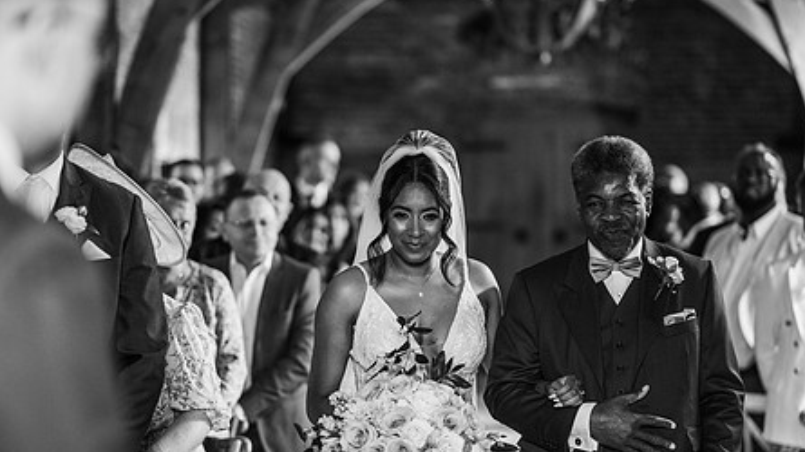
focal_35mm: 116
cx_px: 380
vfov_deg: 10.4
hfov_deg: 18.5
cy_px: 251
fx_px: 2475
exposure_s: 1/200
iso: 720
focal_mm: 85
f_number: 1.8
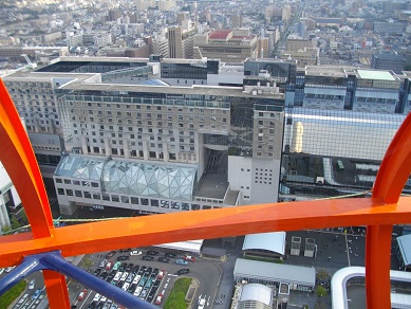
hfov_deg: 56.8
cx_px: 206
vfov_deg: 44.2
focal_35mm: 32
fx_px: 380
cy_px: 154
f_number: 2.9
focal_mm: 5.7
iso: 100
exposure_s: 1/400
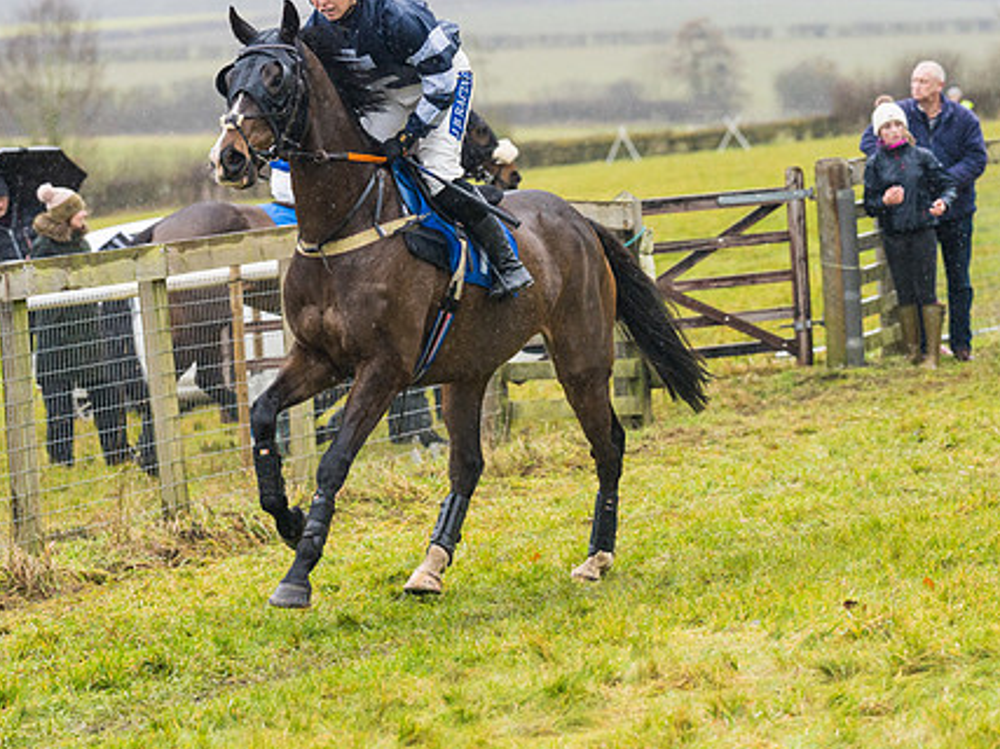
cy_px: 294
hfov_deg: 9.1
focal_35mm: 218
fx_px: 6296
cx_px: 450
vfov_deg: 6.8
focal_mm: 135
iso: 800
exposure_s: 1/1000
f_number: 4
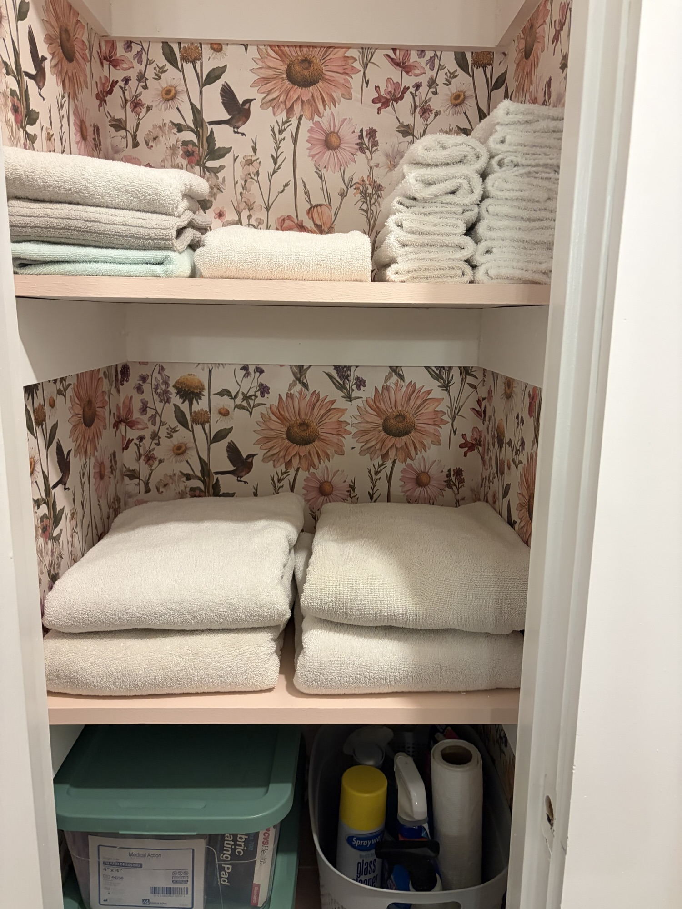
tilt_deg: -11.2
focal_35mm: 26
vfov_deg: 67.3
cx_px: 341
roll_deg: -0.6
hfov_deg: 53.1
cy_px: 454
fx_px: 683
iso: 250
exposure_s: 1/60
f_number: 1.6
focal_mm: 5.96
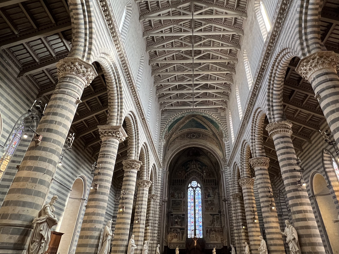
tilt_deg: +38.1
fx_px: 215
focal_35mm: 22
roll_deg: +0.1
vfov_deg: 59.6
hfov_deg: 76.2
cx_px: 187
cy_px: 83
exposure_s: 1/50
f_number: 1.8
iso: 250
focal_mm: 1.57
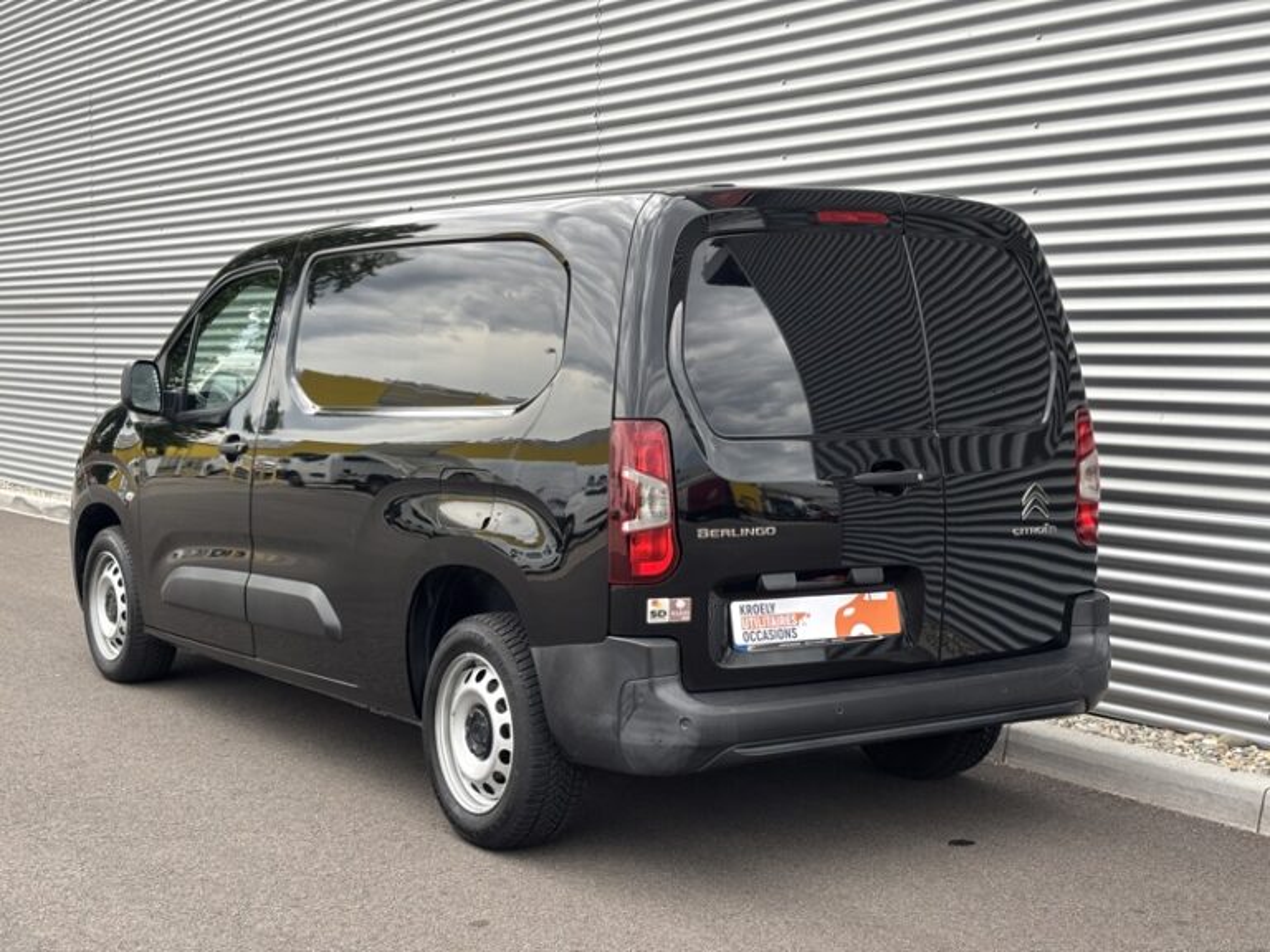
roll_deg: -0.3
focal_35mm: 52
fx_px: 1908
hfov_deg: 36.8
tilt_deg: -4.6
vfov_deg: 28.0
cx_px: 635
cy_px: 476
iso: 32
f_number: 1.6
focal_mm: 5.96
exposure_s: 1/200
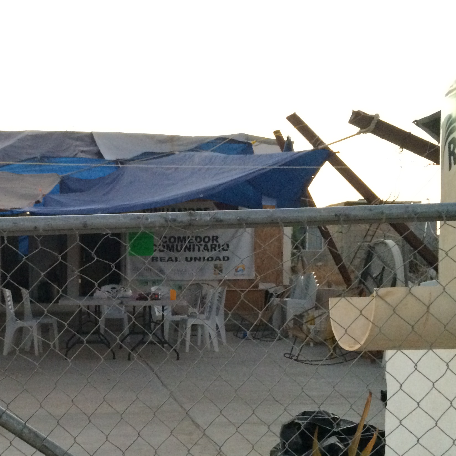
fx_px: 760
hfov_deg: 32.3
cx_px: 75
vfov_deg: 33.0
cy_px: 314
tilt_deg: -2.4
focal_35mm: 51
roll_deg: +0.6
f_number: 2.2
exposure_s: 1/30
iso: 320
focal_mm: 4.15
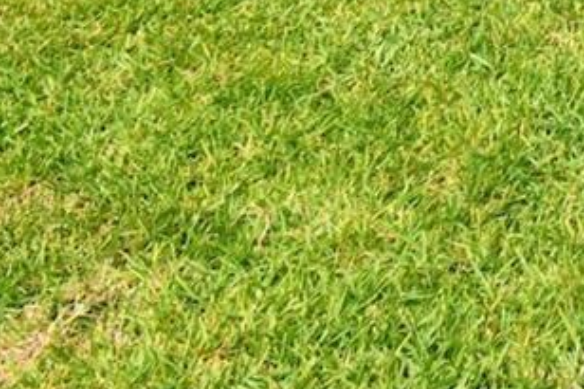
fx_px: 1265
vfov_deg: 13.9
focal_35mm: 78
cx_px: 1176
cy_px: -463
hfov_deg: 17.8
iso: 100
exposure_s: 1/1250
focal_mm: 10
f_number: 4.5
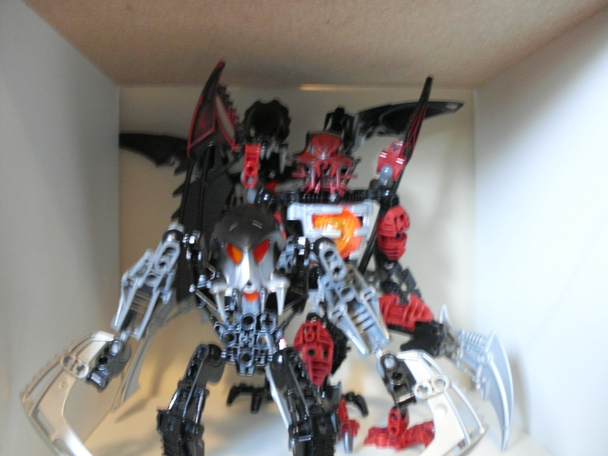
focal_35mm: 38
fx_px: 667
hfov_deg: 49.0
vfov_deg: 37.7
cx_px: 304
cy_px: 228
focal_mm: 6.3
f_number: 2.8
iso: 400
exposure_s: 1/15
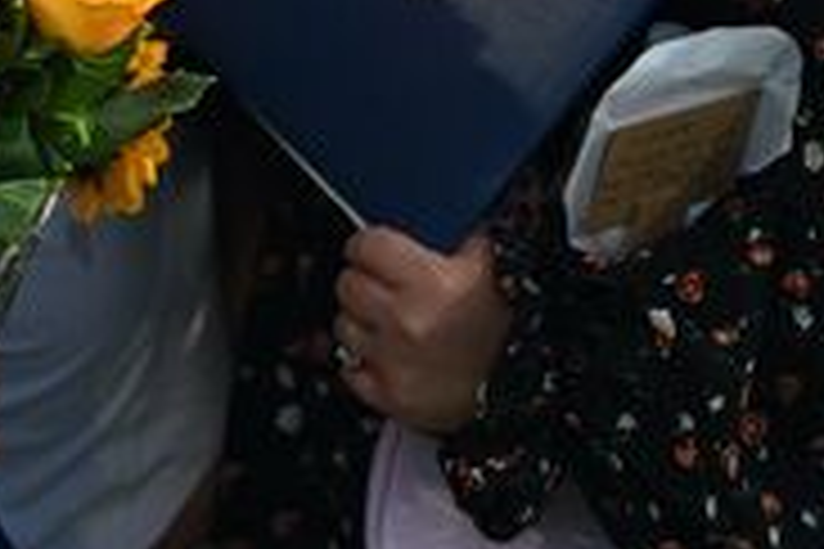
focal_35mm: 218
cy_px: -182
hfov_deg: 9.1
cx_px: -536
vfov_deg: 6.2
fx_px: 4989
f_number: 1.8
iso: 720
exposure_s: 1/500
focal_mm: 50
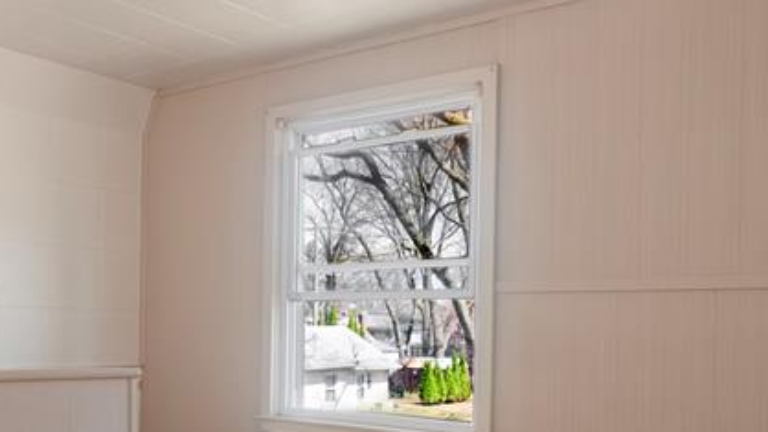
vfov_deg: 27.8
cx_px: 268
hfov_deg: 47.4
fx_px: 861
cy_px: 316
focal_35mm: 42
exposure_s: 1/60
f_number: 4
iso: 800
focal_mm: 11
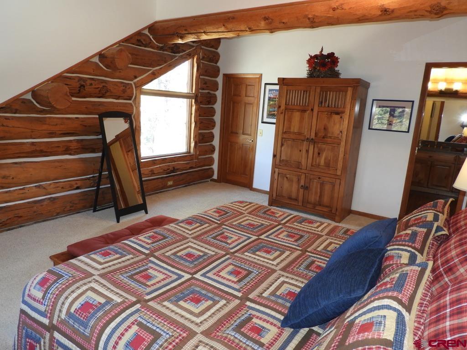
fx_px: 324
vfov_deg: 56.8
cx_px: 234
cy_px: 175
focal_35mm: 24
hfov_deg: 71.6
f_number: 3.3
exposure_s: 1/30
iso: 200
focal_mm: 4.3
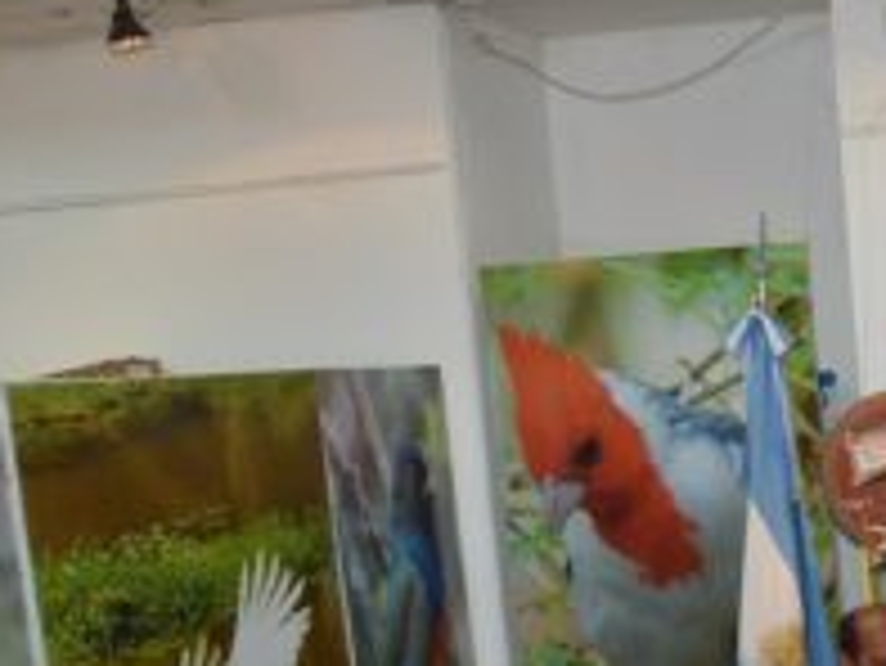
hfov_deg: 22.1
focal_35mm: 79
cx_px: 1160
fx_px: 2023
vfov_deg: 17.8
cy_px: 785
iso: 400
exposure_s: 1/60
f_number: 3.5
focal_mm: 18
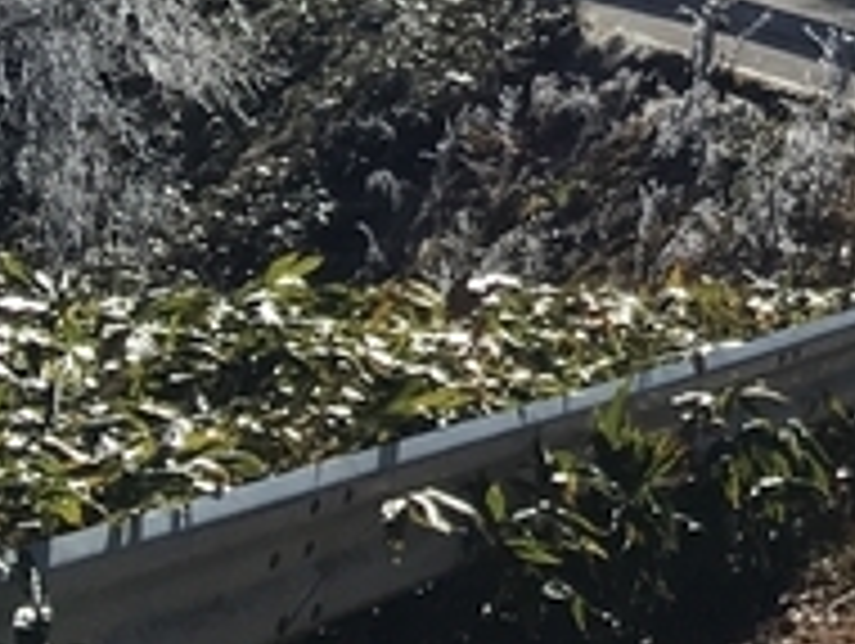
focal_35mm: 156
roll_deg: -3.6
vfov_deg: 8.6
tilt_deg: +19.4
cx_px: 1890
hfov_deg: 11.1
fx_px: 3858
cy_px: -973
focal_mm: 4.15
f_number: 2.2
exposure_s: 1/2481
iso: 25
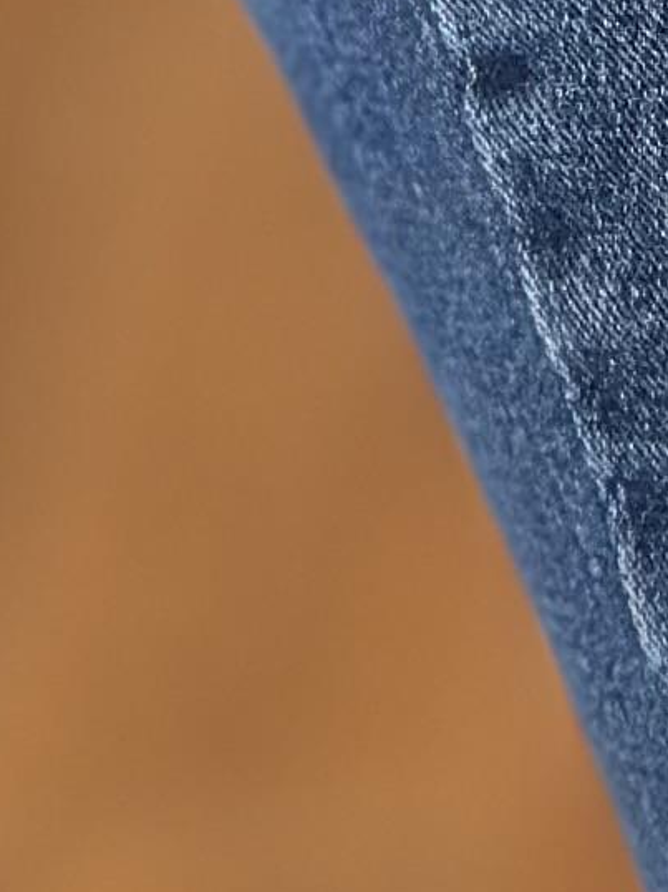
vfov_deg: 5.4
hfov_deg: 4.1
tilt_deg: -46.4
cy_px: -1103
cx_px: 501
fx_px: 9270
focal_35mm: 360
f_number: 1.78
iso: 125
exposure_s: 1/77
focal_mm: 6.86
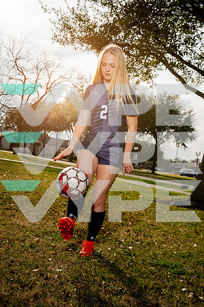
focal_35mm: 49
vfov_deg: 40.3
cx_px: 102
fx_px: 416
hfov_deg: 27.5
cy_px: 154
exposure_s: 1/250
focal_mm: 49
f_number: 6.3
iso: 100
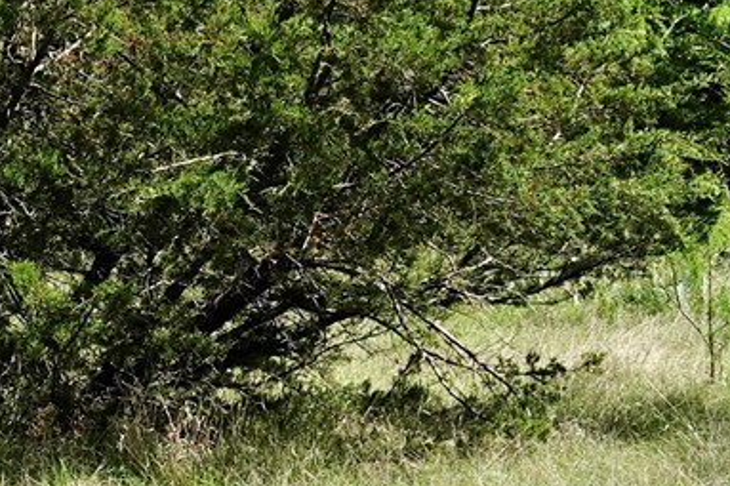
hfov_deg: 8.6
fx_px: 4256
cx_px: -1269
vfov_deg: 6.5
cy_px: 160
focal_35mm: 210
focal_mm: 13.7
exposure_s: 1/640
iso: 100
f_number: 4
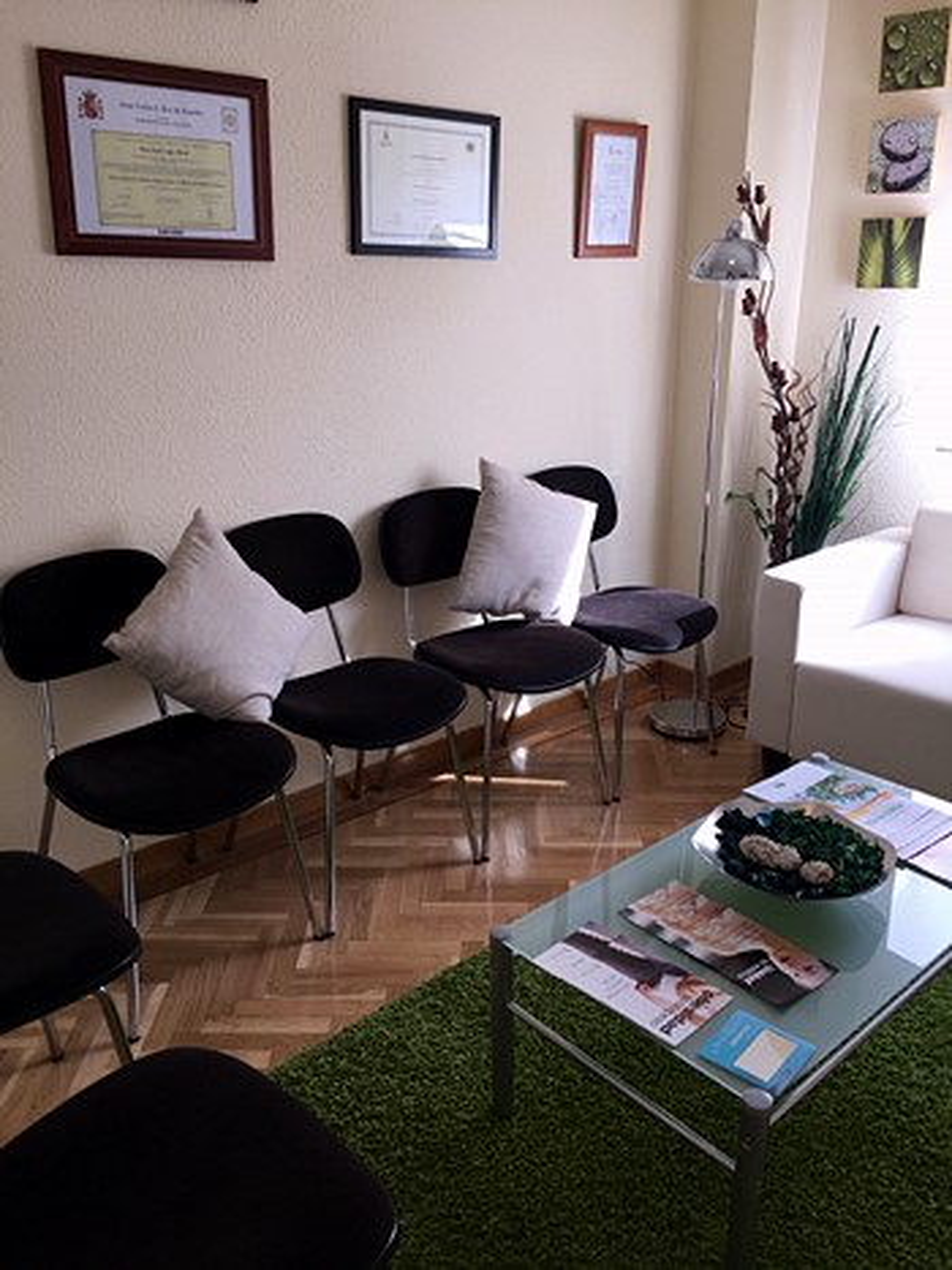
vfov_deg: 61.7
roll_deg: +0.2
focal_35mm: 29
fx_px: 1064
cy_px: 635
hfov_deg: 48.2
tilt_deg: -19.2
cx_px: 476
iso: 32
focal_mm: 4.15
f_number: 2.2
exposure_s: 1/50
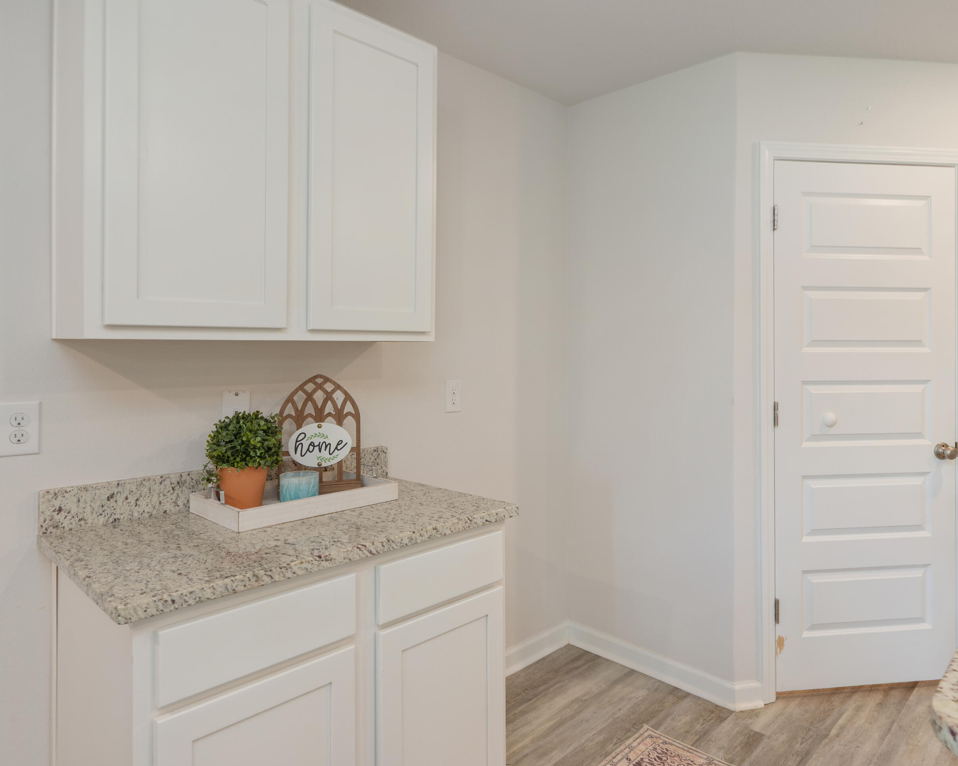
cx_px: 526
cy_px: 375
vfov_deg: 64.1
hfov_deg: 75.9
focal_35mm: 22
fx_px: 612
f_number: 8
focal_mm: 18.5
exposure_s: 1/25
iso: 320
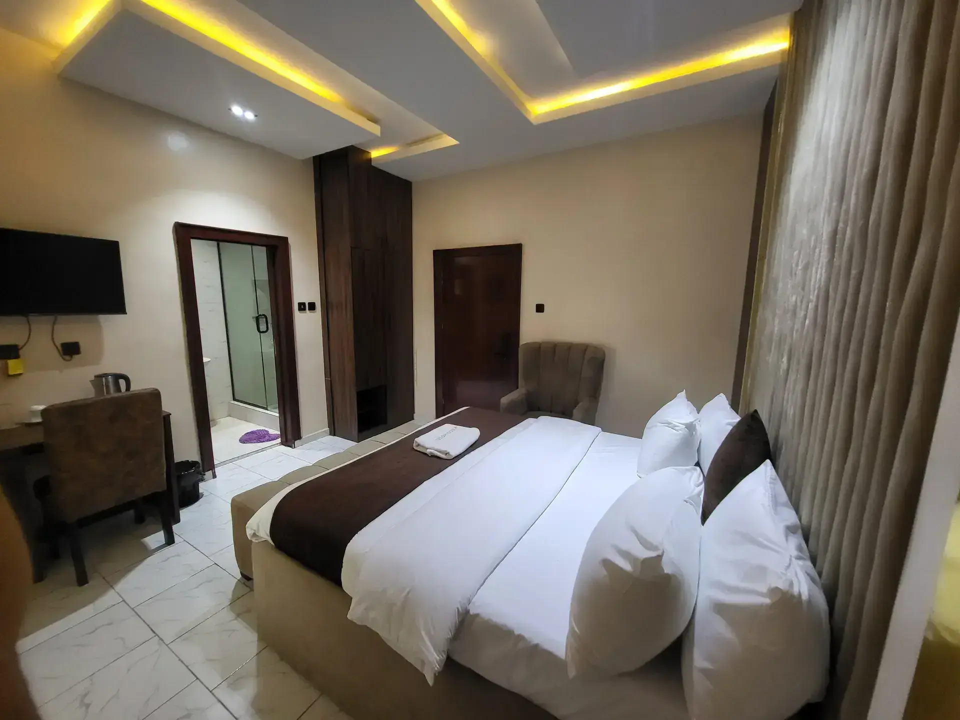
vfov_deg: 89.9
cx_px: 480
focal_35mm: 13
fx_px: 361
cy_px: 360
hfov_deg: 106.2
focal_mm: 1.74
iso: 400
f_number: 2.2
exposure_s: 1/50
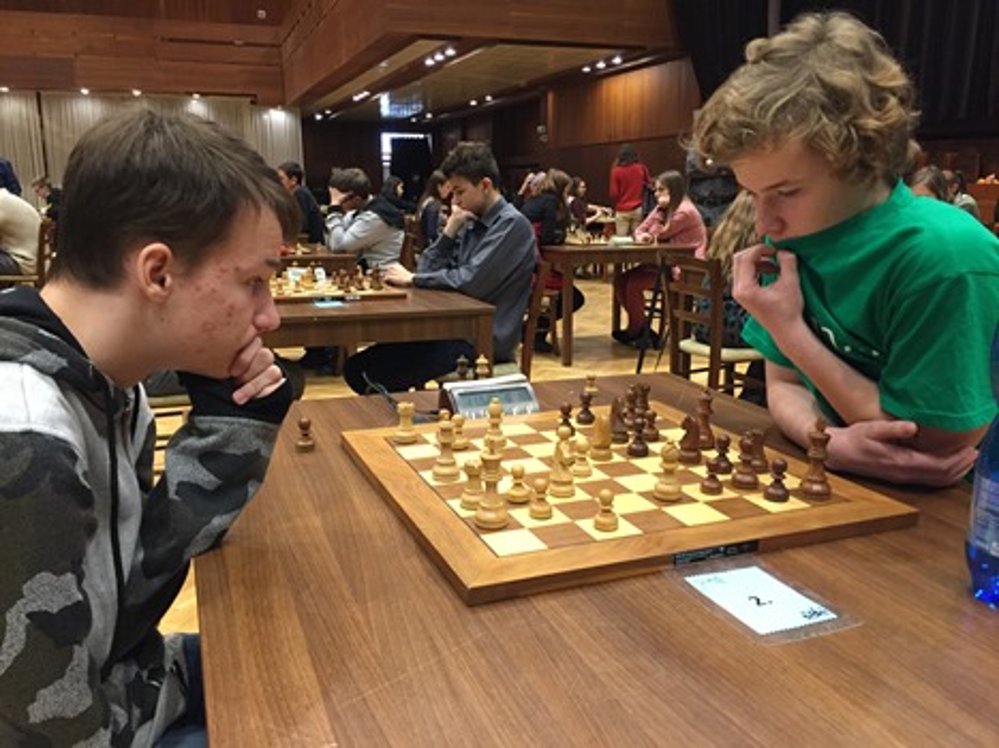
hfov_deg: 61.7
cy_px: 374
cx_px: 500
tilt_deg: -11.9
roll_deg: +1.3
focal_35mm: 29
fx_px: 837
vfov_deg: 48.2
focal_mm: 4.15
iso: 250
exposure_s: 1/33
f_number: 2.2
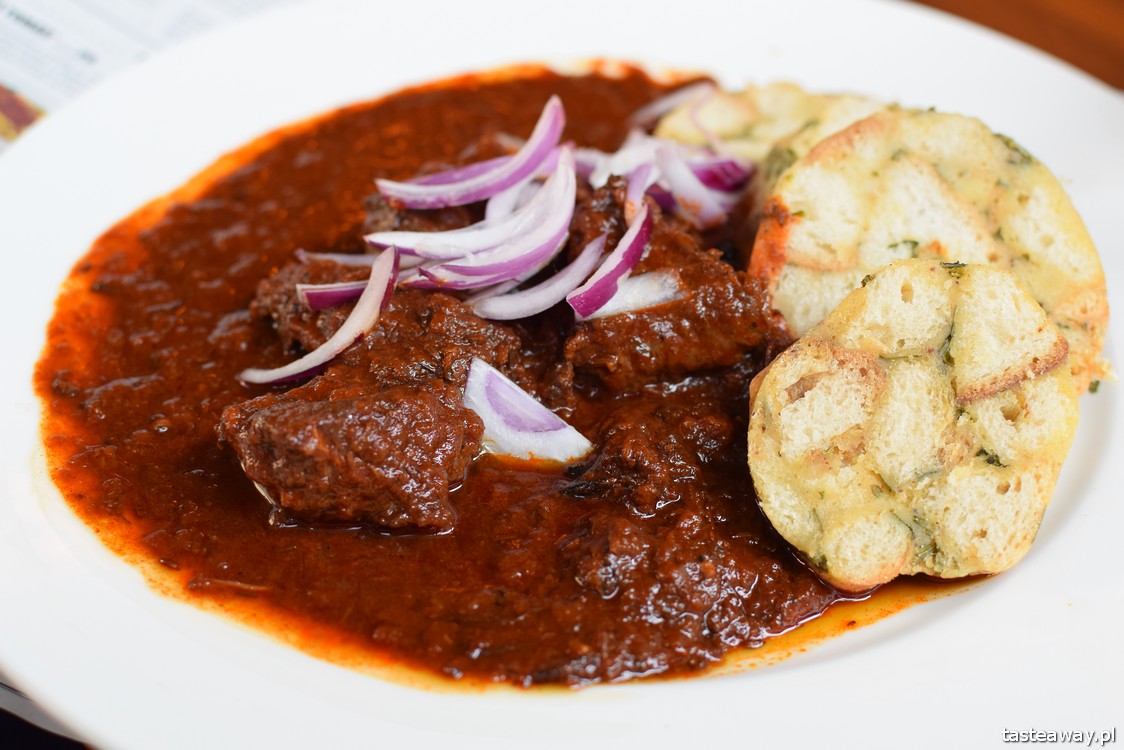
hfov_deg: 37.8
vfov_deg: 25.8
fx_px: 1639
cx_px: 562
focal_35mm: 52
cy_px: 375
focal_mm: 35
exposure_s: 1/125
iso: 360
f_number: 4.5
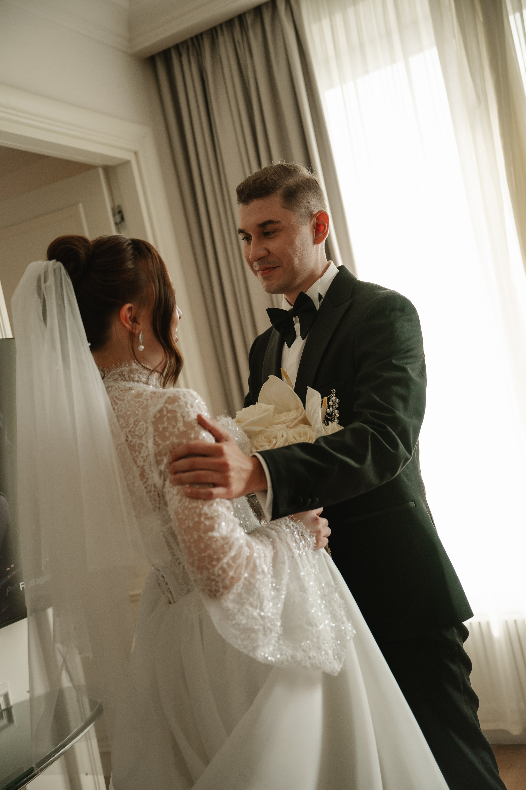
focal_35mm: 41
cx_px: 263
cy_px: 395
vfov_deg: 47.4
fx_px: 899
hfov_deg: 32.6
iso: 160
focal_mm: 41
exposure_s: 1/250
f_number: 2.8
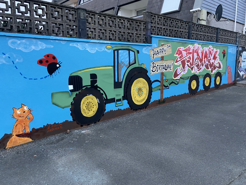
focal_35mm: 27
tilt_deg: -8.0
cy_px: 89
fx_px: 192
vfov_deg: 51.3
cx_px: 127
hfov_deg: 65.3
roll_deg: +0.4
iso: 500
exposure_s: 1/42
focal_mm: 4.25
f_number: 1.8
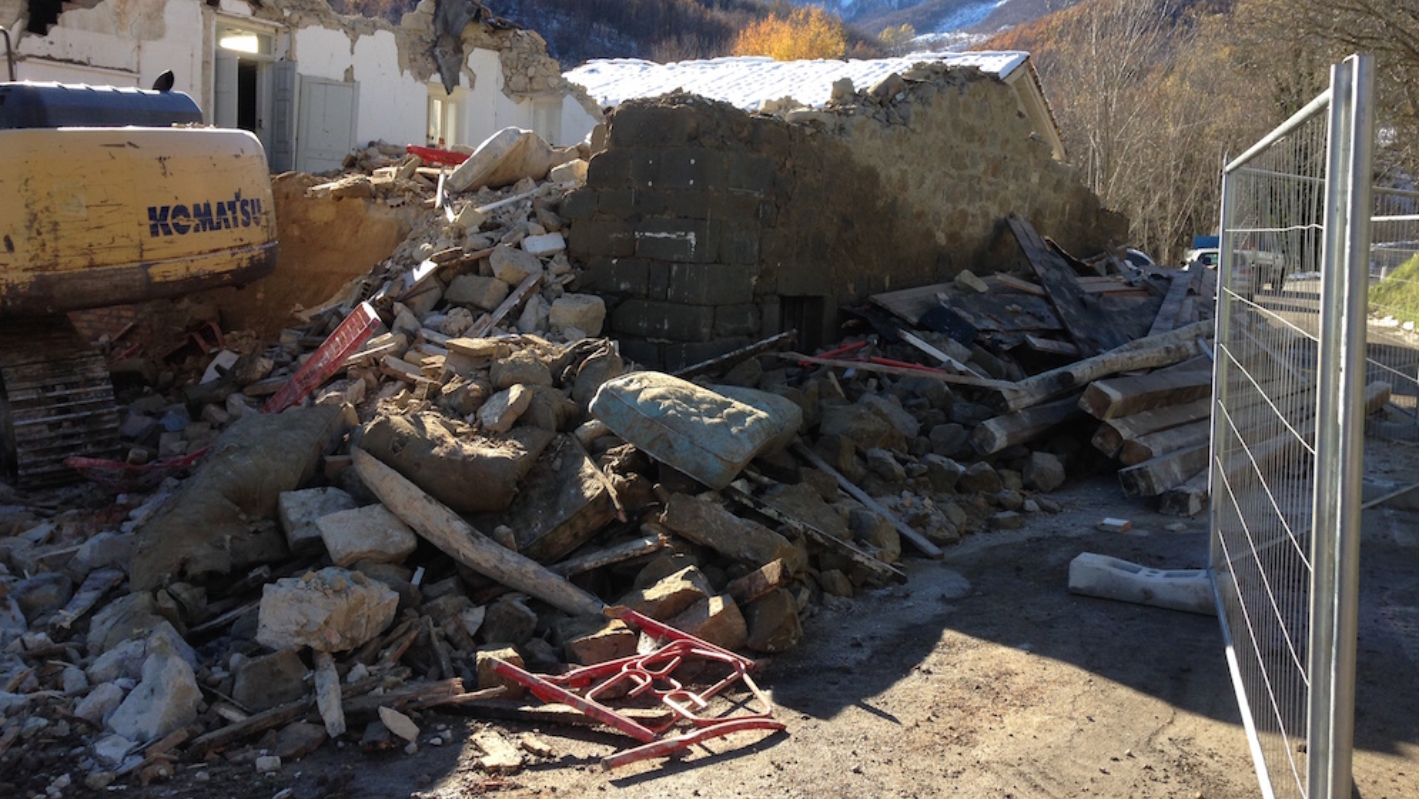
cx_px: 700
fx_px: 1392
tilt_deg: -5.4
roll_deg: -2.7
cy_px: 345
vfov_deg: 32.0
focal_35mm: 37
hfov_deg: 54.0
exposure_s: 1/570
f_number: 2.4
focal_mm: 4.12
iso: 50
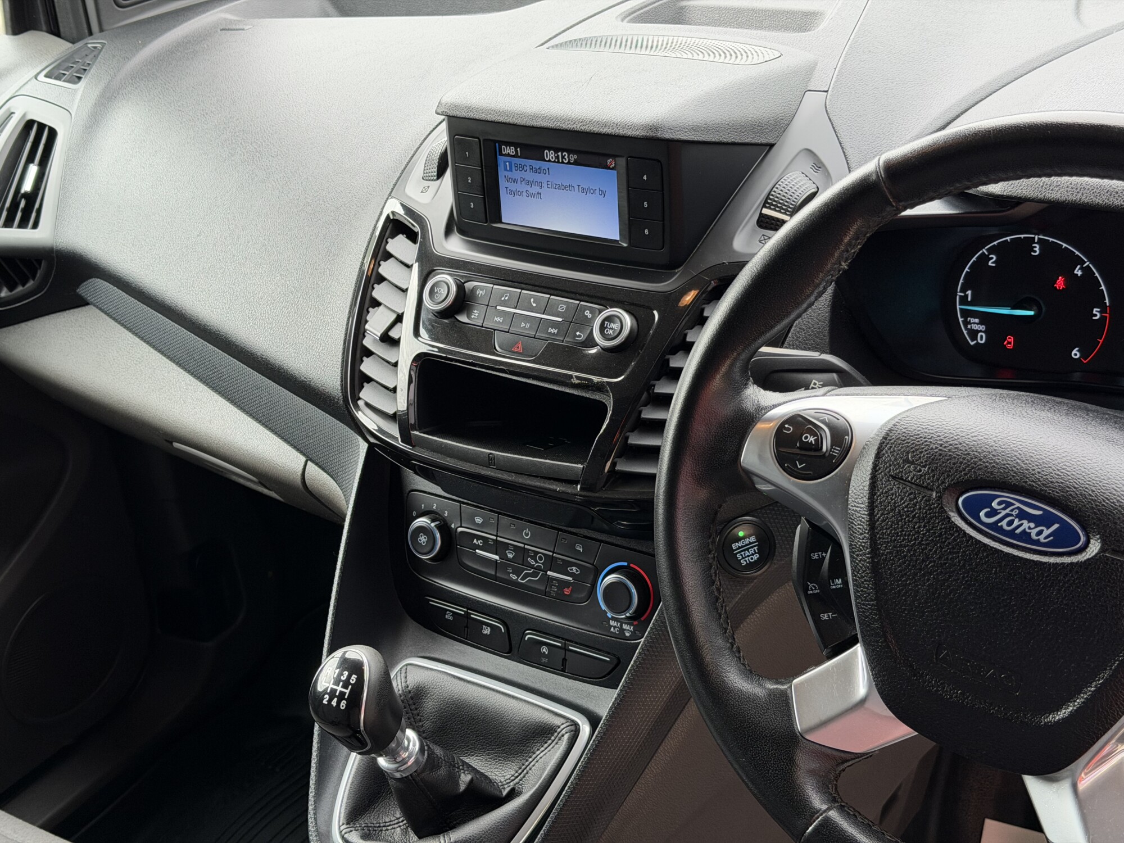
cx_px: 562
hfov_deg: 39.7
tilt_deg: -31.4
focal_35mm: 48
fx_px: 1559
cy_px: 422
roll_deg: +8.7
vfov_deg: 30.3
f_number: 1.78
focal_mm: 6.76
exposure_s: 1/160
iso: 100
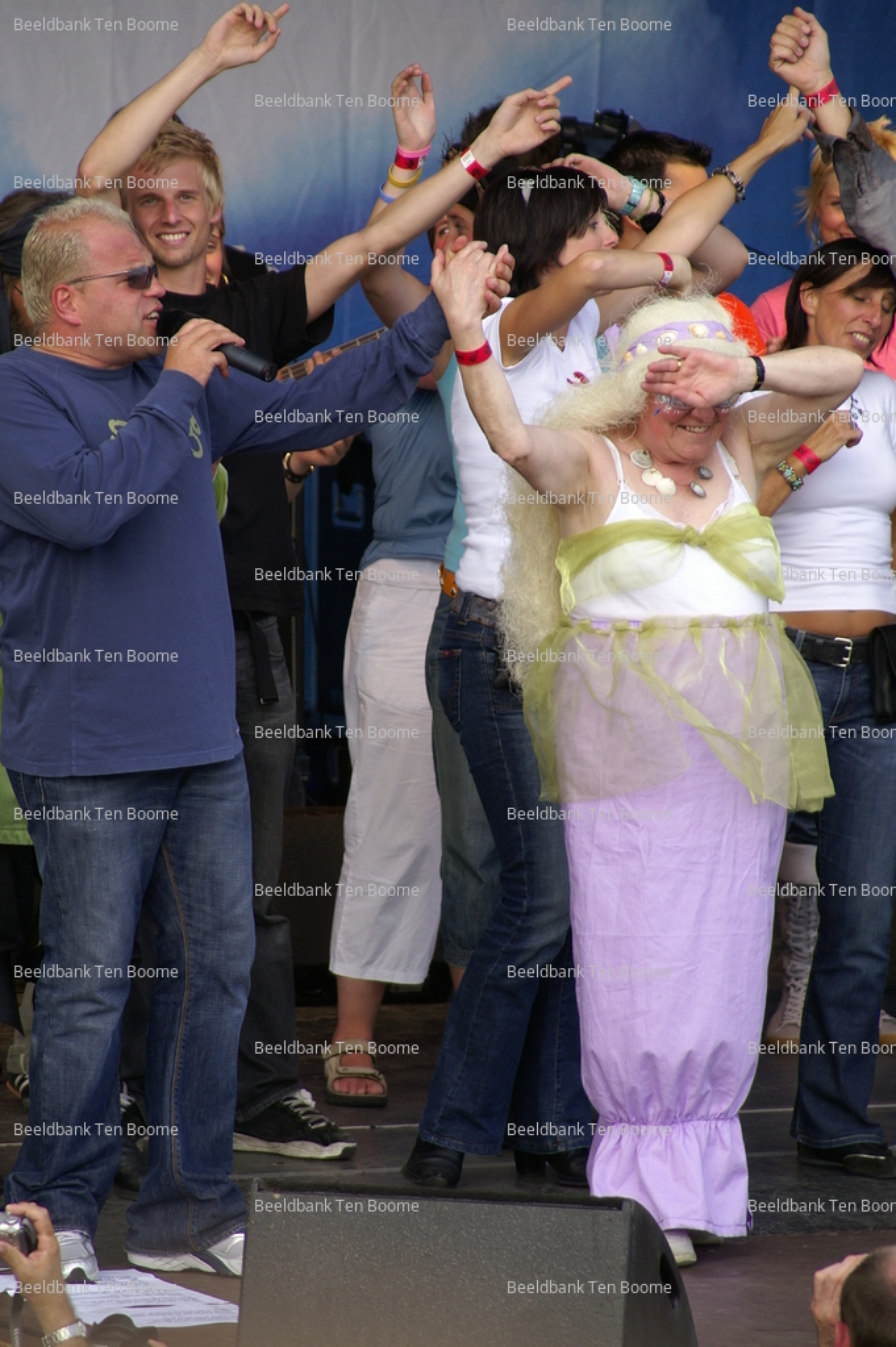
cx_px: 448
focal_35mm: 300
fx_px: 11218
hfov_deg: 4.6
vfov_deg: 6.9
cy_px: 674
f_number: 6.7
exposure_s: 1/250
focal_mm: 200
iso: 200
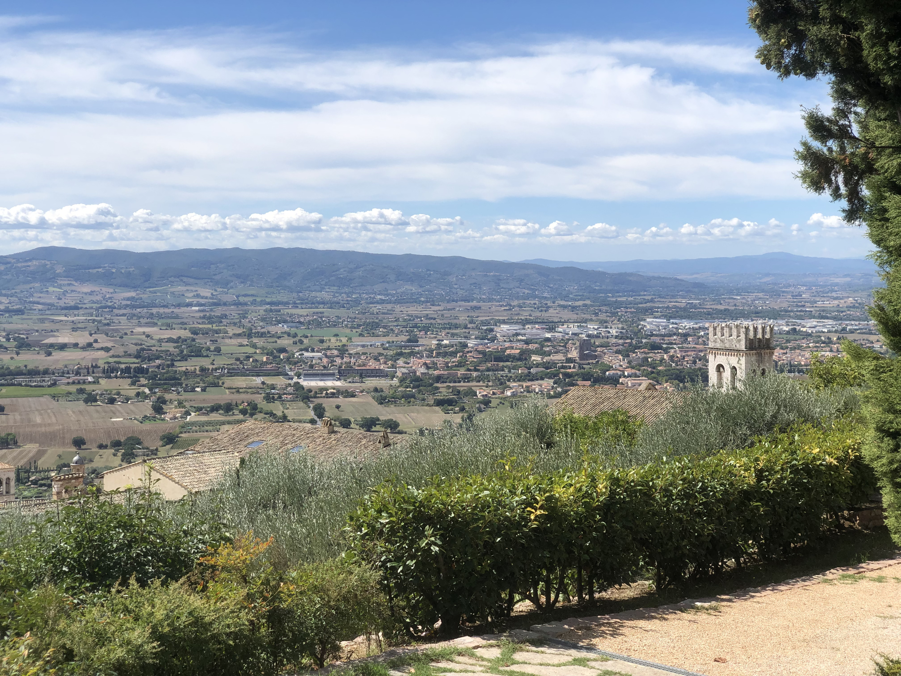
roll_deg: +0.8
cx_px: 450
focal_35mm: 52
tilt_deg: -3.6
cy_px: 338
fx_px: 1353
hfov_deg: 36.8
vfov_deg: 28.0
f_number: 2.4
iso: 16
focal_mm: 6
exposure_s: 1/1567
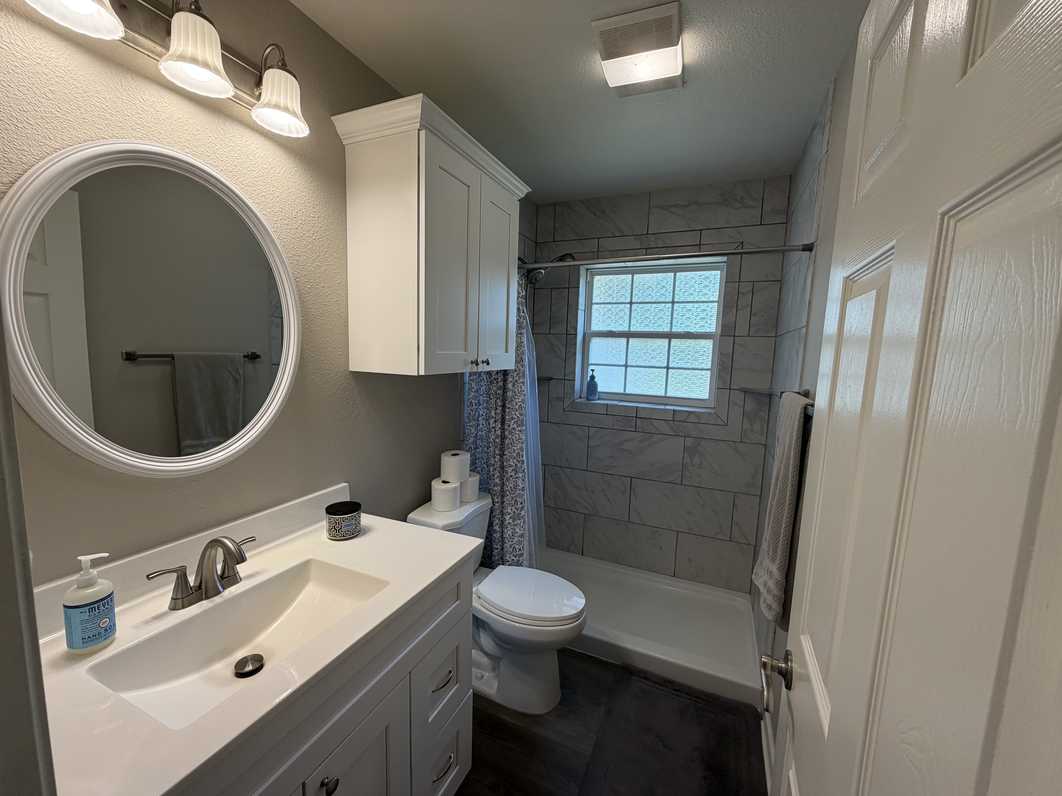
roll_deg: -1.7
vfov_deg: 85.7
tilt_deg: -7.2
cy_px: 398
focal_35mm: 14
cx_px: 531
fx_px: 430
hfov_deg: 102.1
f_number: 2.2
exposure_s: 1/120
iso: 100
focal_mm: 2.22
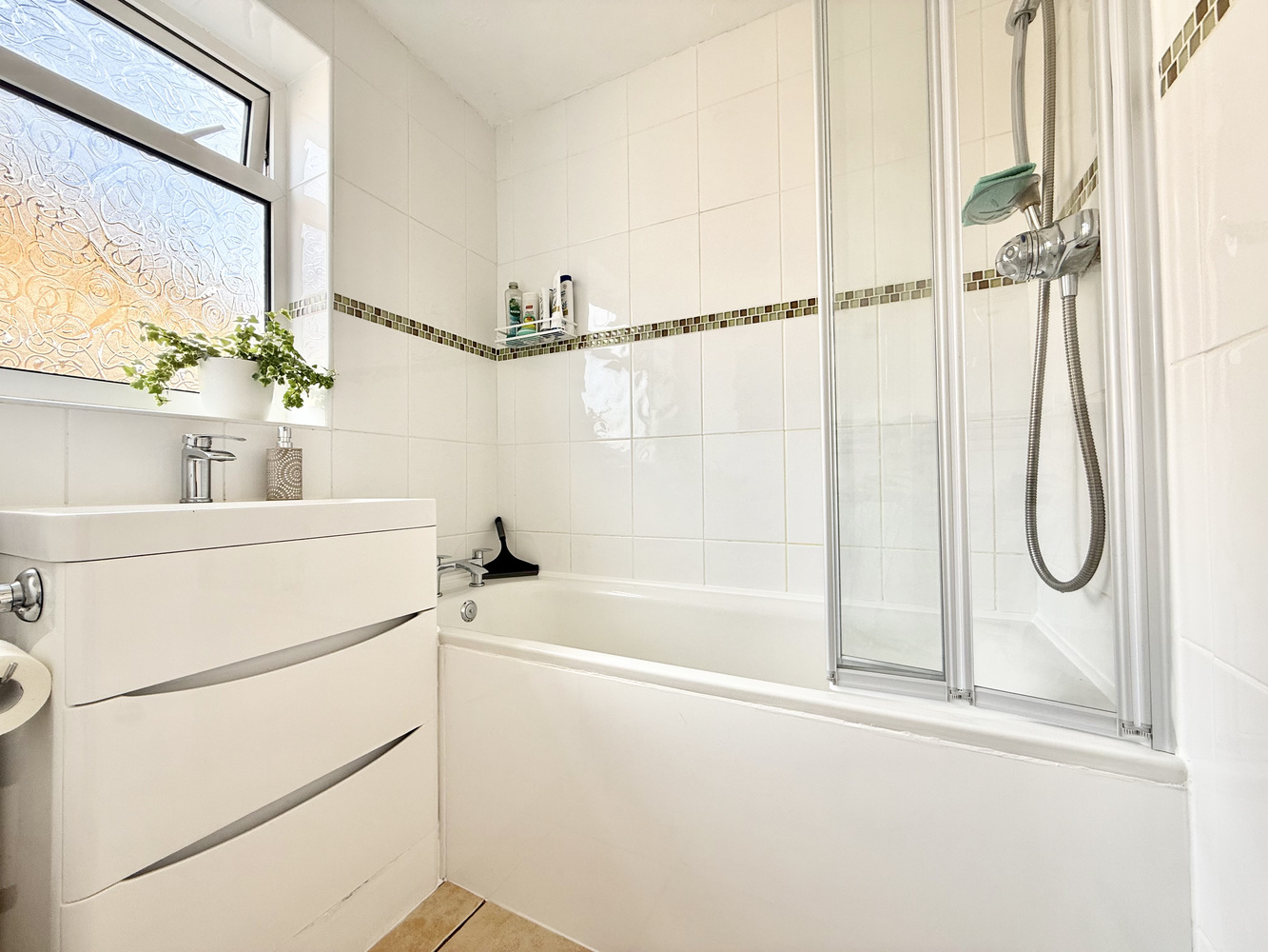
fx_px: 513
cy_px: 476
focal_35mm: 14
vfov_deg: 85.7
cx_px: 634
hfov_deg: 102.1
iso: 50
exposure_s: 1/144
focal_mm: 2.22
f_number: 2.2
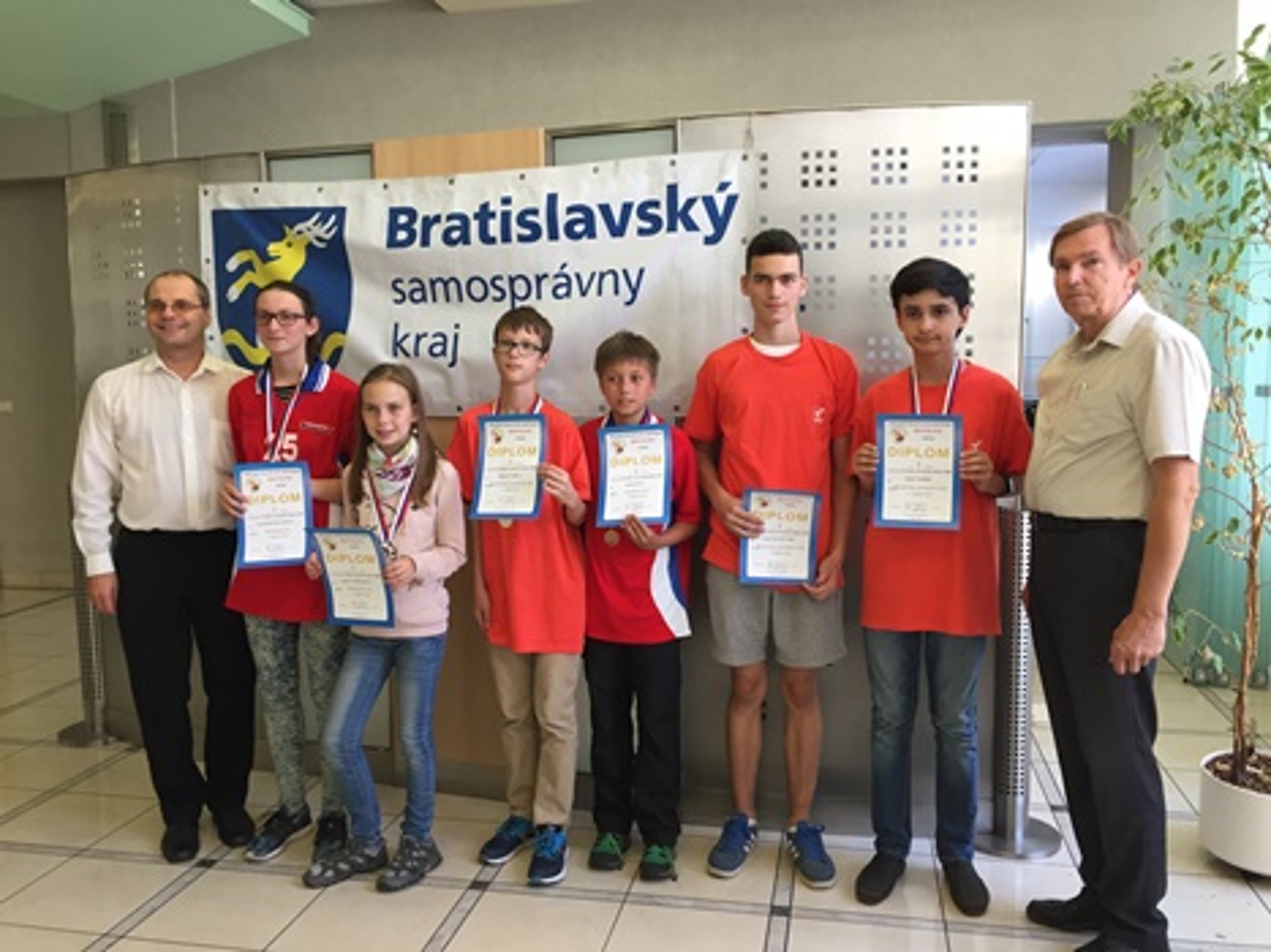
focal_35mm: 29
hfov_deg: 61.7
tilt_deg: -5.6
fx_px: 1065
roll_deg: +1.2
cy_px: 476
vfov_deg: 48.2
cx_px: 636
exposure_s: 1/33
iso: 50
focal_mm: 4.15
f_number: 2.2
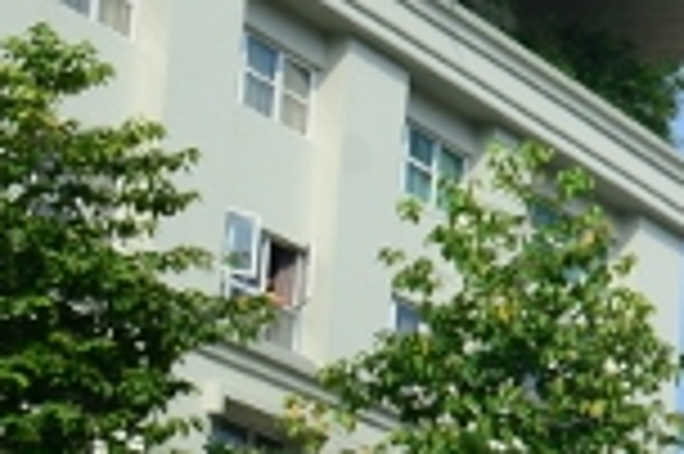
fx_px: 3075
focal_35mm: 162
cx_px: 2232
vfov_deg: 8.1
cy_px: 843
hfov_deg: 9.3
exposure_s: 1/250
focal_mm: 24
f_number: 6.3
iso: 100
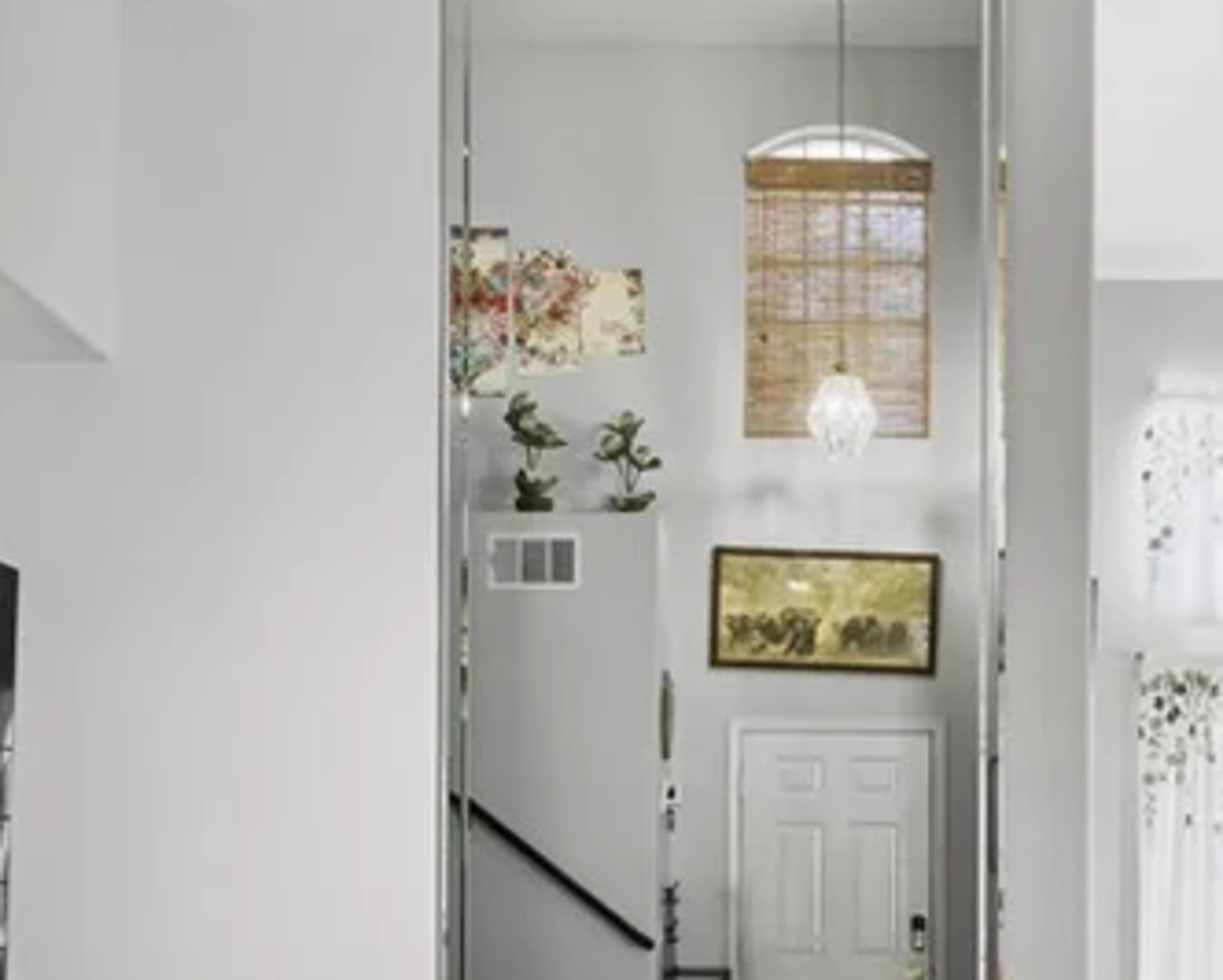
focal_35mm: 55
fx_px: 1992
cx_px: 821
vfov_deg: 26.6
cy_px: 908
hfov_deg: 33.8
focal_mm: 19
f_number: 8
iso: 400
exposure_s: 1/10
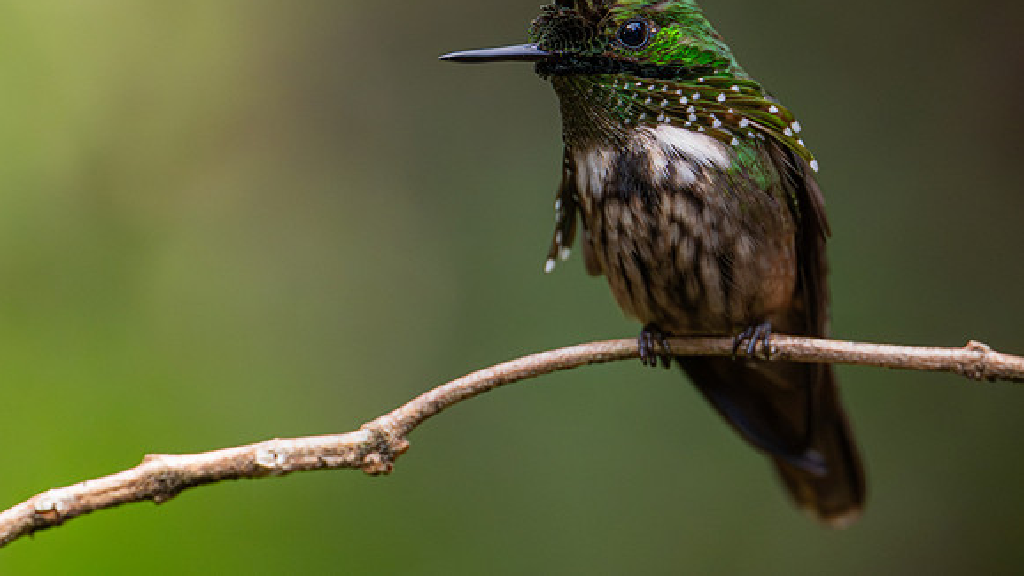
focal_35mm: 1007
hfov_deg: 2.1
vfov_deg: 1.2
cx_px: 580
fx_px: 27340
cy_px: 207
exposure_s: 1/1000
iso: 6400
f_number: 6.3
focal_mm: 560
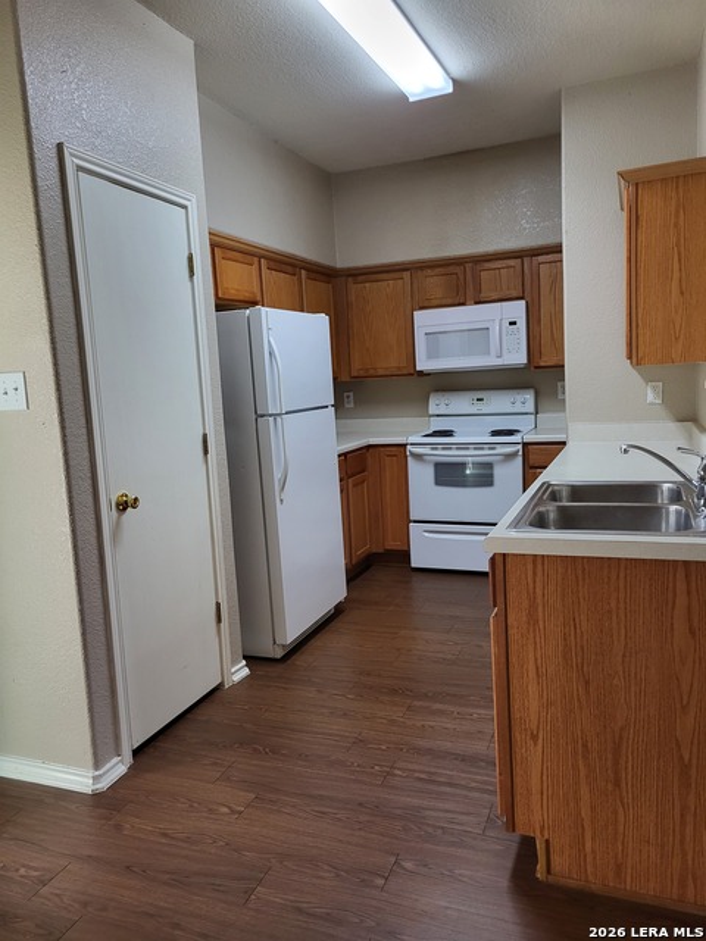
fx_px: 707
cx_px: 353
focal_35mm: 26
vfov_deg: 67.3
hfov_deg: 53.1
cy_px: 470
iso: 250
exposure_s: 1/120
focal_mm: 5.4
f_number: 1.8
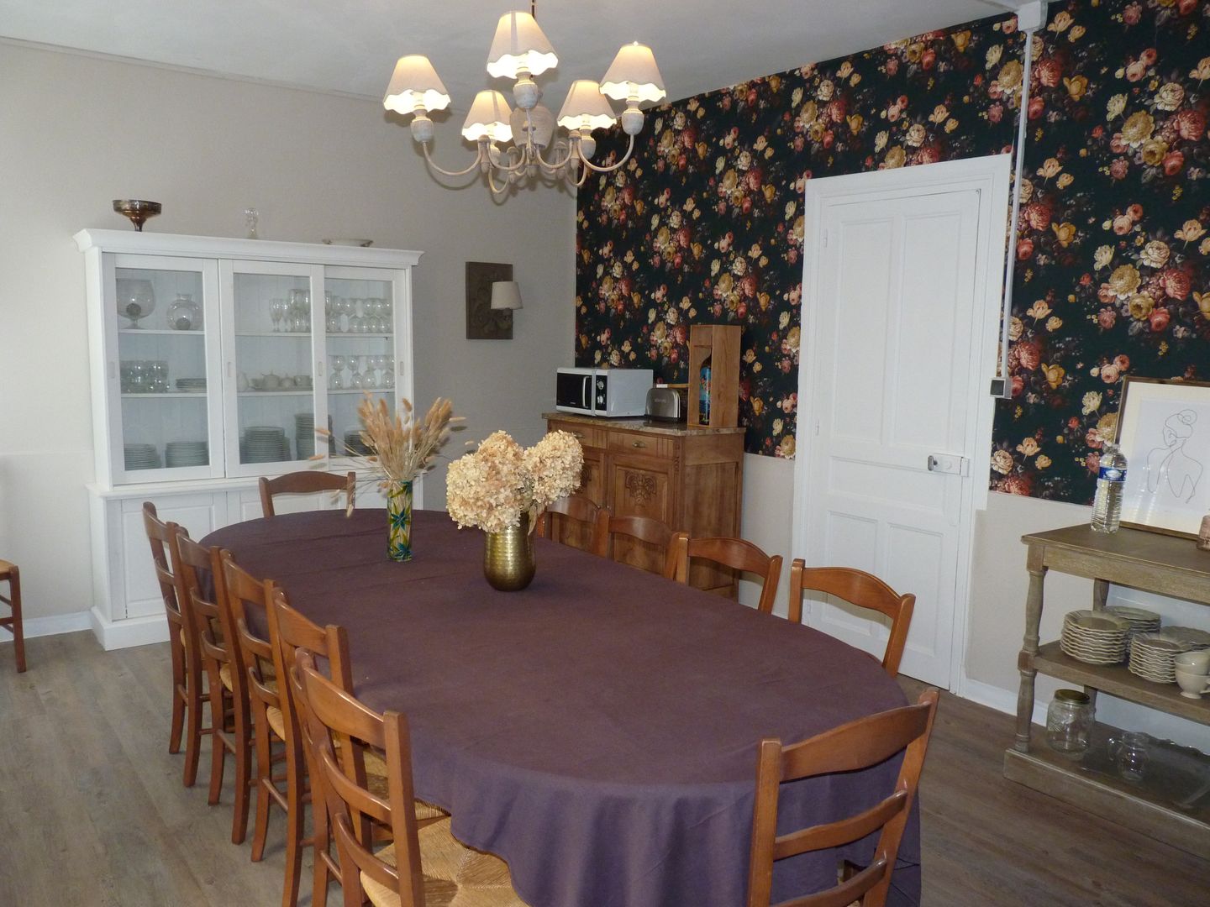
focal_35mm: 27
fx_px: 944
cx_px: 605
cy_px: 454
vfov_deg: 51.4
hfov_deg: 65.3
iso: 320
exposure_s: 1/50
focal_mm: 4.8
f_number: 3.6
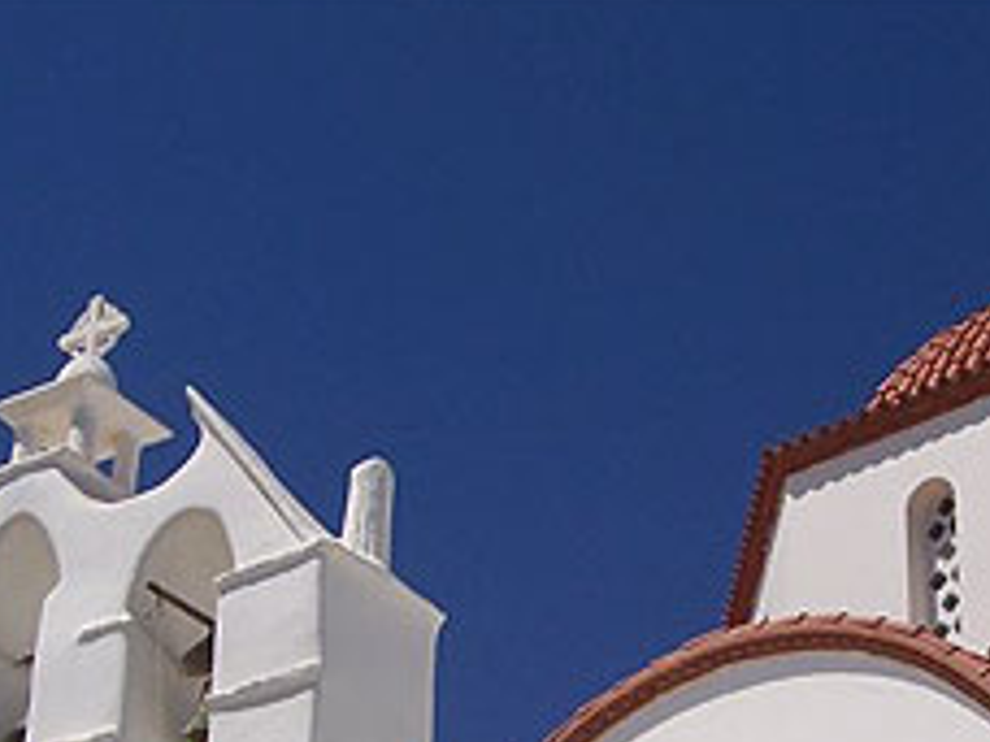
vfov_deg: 16.0
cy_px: 707
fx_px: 2603
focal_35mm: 91
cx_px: 677
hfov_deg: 21.4
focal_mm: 7
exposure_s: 1/1000
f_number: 5.6
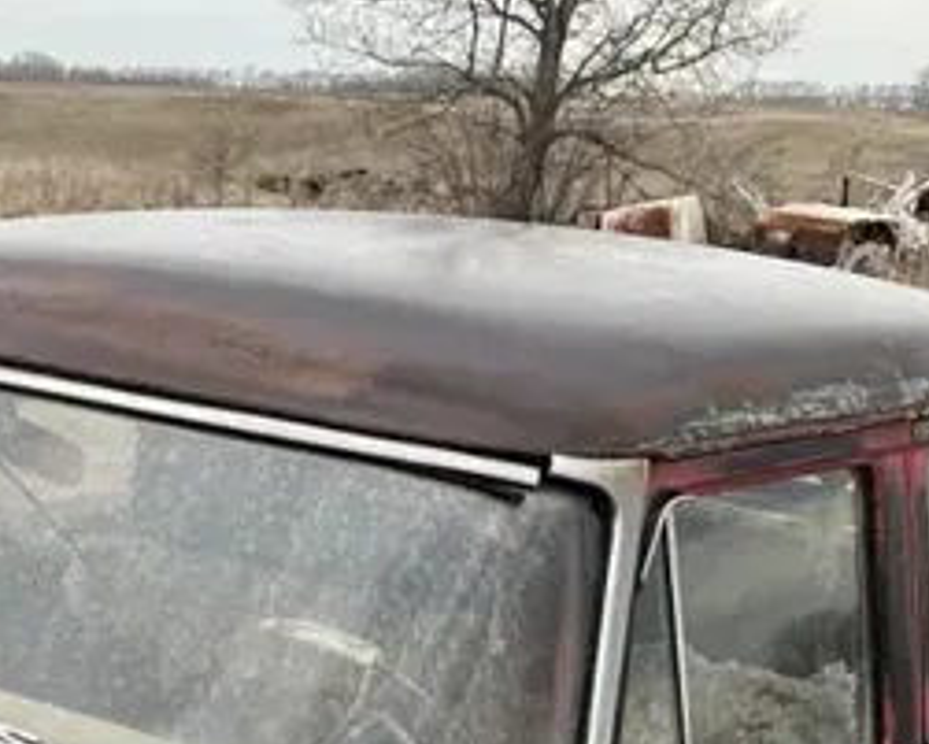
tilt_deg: -18.6
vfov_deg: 14.5
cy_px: 1207
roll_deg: +1.2
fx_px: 2668
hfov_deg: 18.6
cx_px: -215
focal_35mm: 97
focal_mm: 5.7
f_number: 1.5
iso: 50
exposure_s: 1/814
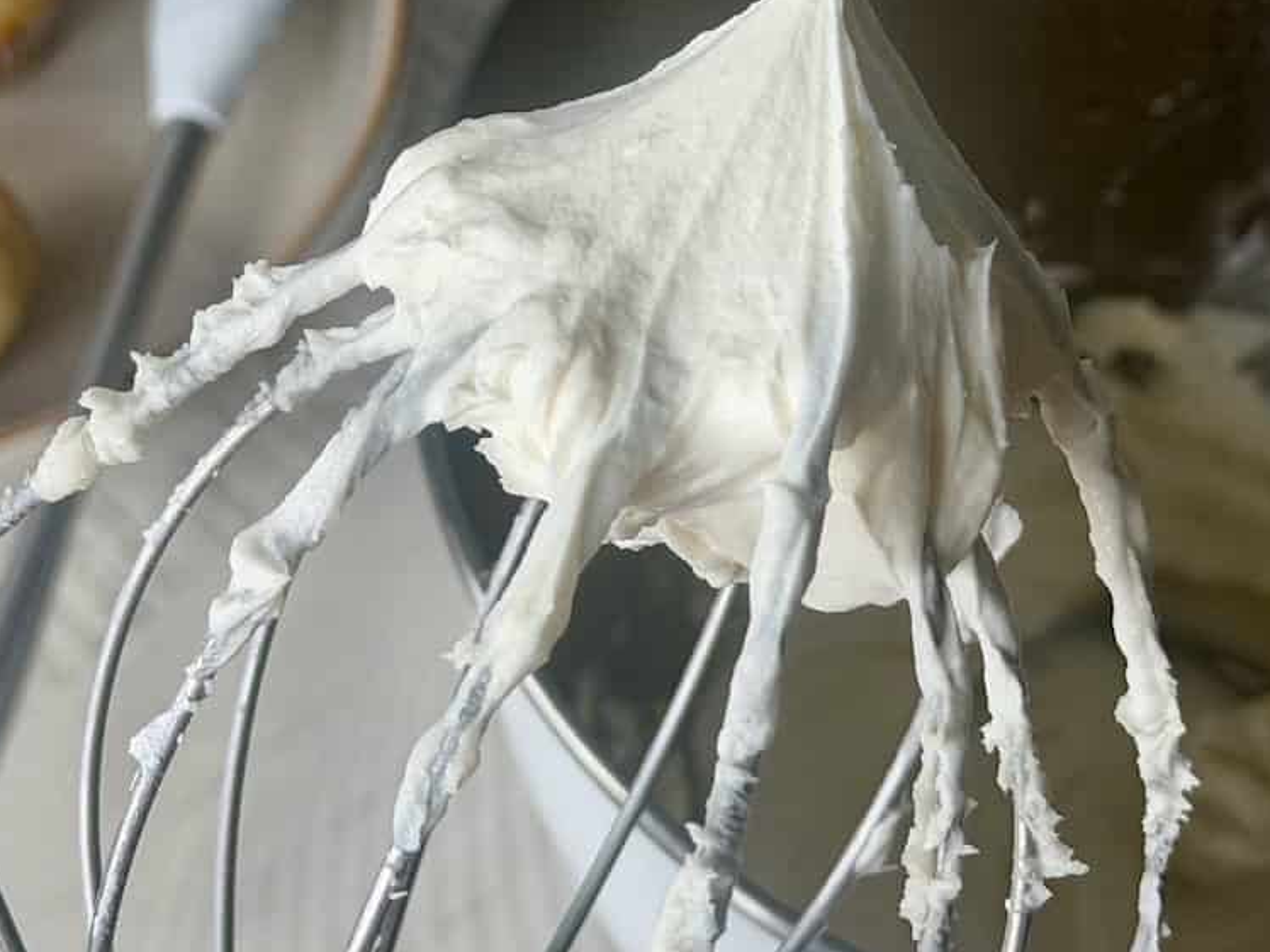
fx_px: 2825
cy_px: 400
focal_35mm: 77
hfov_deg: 25.3
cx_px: 706
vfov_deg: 19.1
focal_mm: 6.8
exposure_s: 1/137
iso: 50
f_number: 1.8
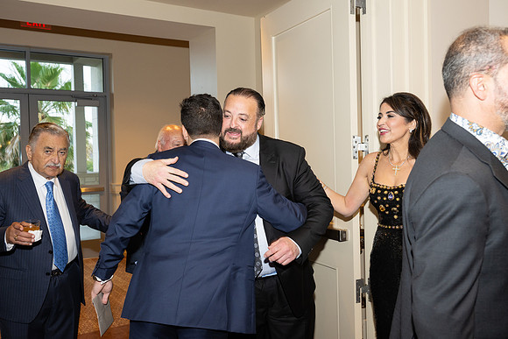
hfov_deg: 56.5
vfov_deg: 39.4
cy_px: 170
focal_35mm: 34
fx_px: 473
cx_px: 254
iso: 800
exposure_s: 1/100
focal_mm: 33.5
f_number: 5.6
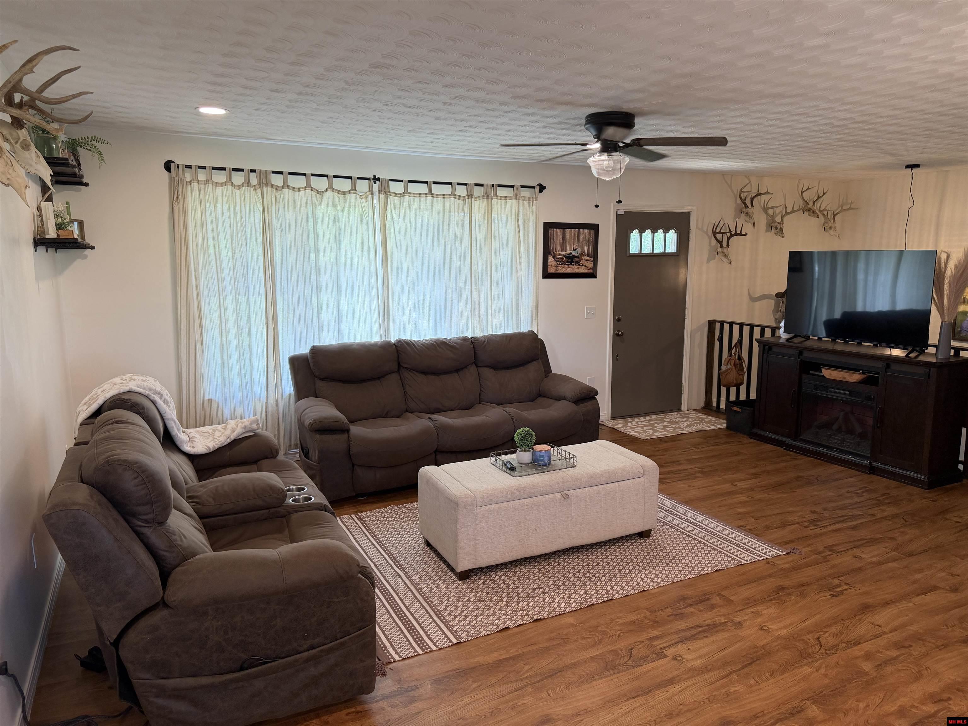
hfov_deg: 71.6
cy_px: 363
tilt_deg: -9.7
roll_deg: +0.2
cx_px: 484
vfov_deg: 56.8
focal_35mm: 24
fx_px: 671
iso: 160
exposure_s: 1/120
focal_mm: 6.76
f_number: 1.78
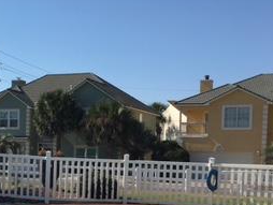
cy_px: 178
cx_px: 21
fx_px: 576
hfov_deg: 25.7
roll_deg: -0.5
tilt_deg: -2.4
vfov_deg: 19.9
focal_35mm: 73
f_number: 2.2
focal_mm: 4.15
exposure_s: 1/2564
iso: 25
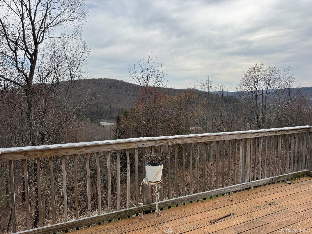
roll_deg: +0.4
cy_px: 117
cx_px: 156
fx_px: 216
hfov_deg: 71.6
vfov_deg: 56.8
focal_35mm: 24
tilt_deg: -3.8
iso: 80
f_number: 1.78
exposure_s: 1/4310
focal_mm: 6.76
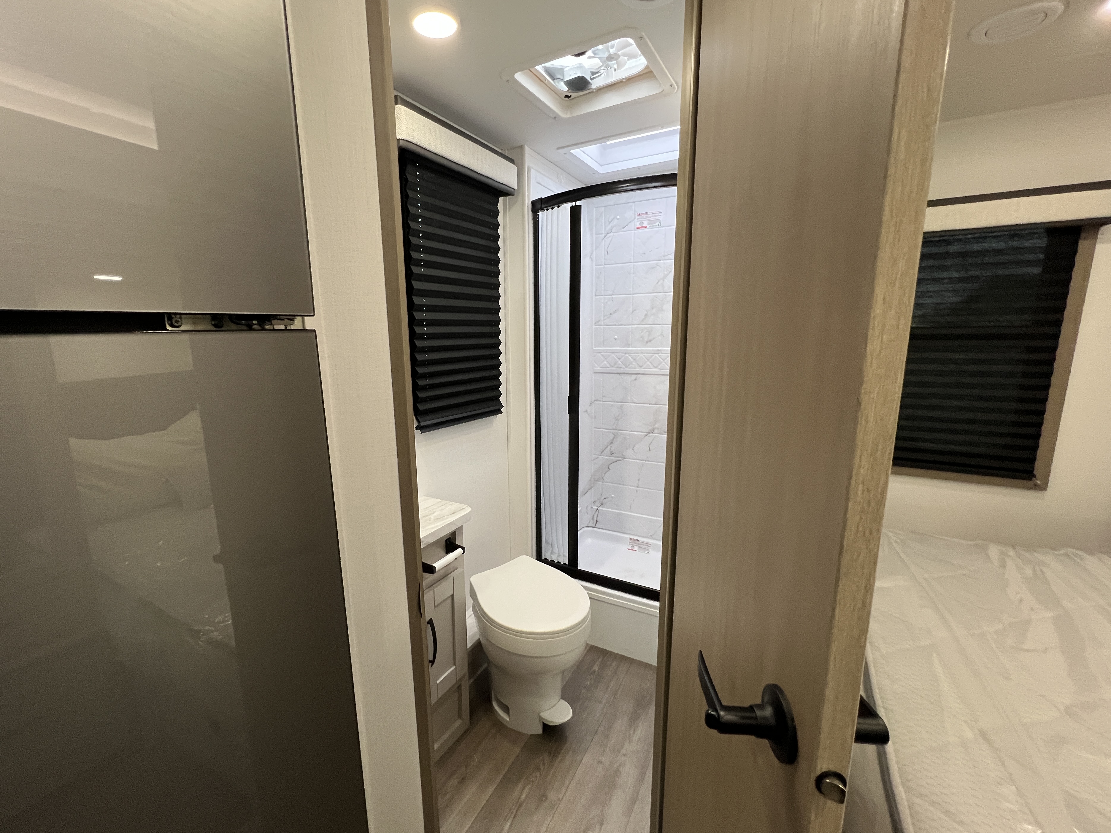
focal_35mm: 14
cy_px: 422
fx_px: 449
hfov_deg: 102.0
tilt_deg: -7.8
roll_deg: +0.9
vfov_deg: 85.7
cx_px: 527
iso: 250
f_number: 1.8
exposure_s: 1/99
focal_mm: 1.57
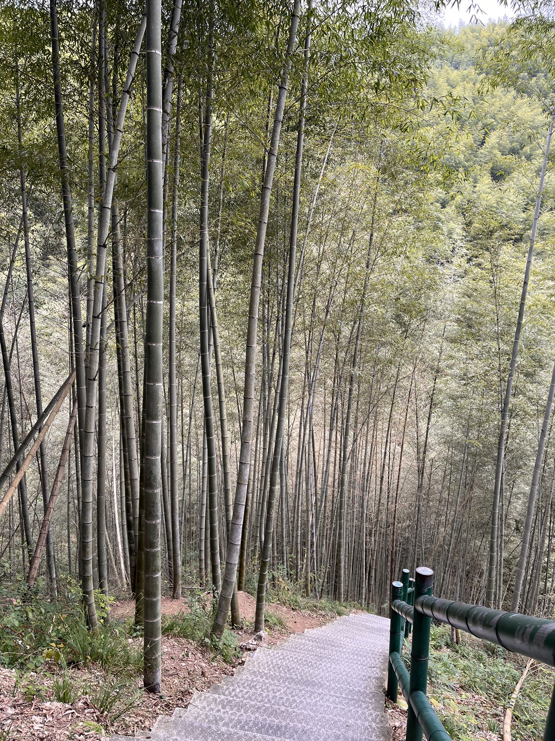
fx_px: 556
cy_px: 370
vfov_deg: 67.3
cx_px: 278
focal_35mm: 26
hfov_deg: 53.1
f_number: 1.6
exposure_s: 1/166
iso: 50
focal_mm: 5.1
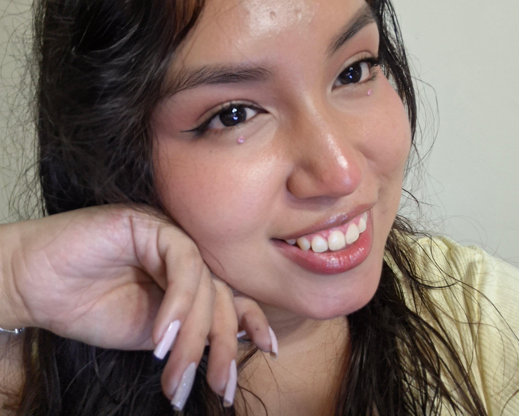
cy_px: 206
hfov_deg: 64.0
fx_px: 415
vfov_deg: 53.2
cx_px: 273
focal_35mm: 27
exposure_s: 1/30
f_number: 2.2
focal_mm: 3.18
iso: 400
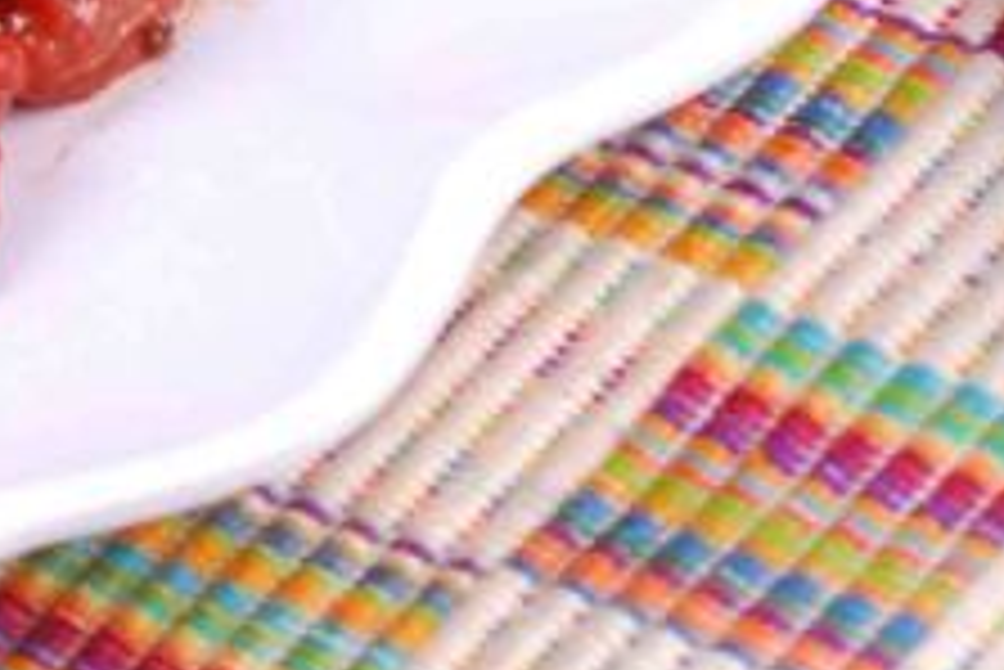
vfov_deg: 3.3
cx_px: -990
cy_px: -133
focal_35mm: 414
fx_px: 11553
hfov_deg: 4.9
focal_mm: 60
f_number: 9
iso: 200
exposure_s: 1/125
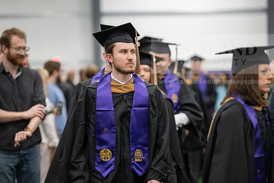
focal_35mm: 160
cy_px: 92
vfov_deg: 8.6
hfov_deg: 12.8
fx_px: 1218
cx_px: 137
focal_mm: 160
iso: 3200
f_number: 3.2
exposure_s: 1/200
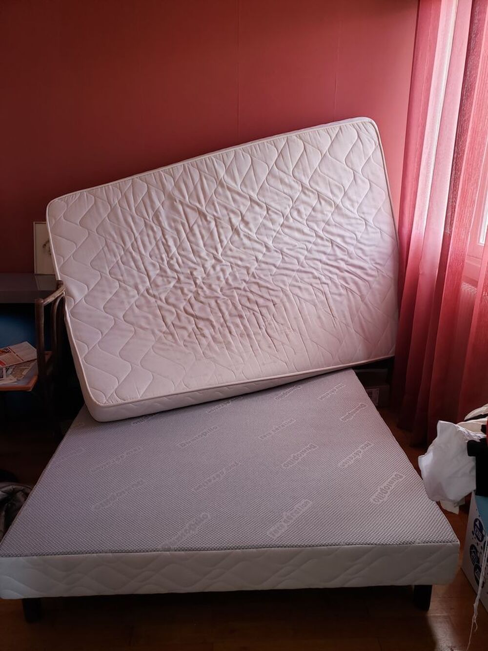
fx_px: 489
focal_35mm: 26
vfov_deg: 67.3
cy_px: 326
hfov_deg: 53.1
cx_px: 244
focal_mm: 4.3
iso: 125
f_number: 2.4
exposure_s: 1/50
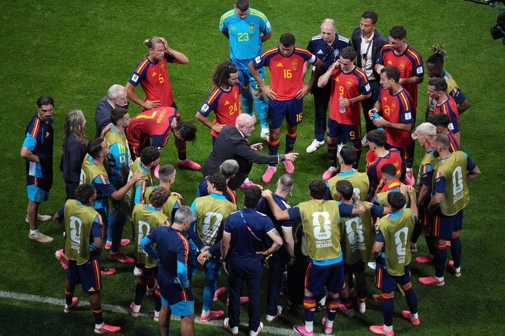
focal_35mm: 400
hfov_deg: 5.2
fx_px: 5609
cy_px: 168
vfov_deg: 3.4
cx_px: 252
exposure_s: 1/4000
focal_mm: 400
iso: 6400
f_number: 2.8
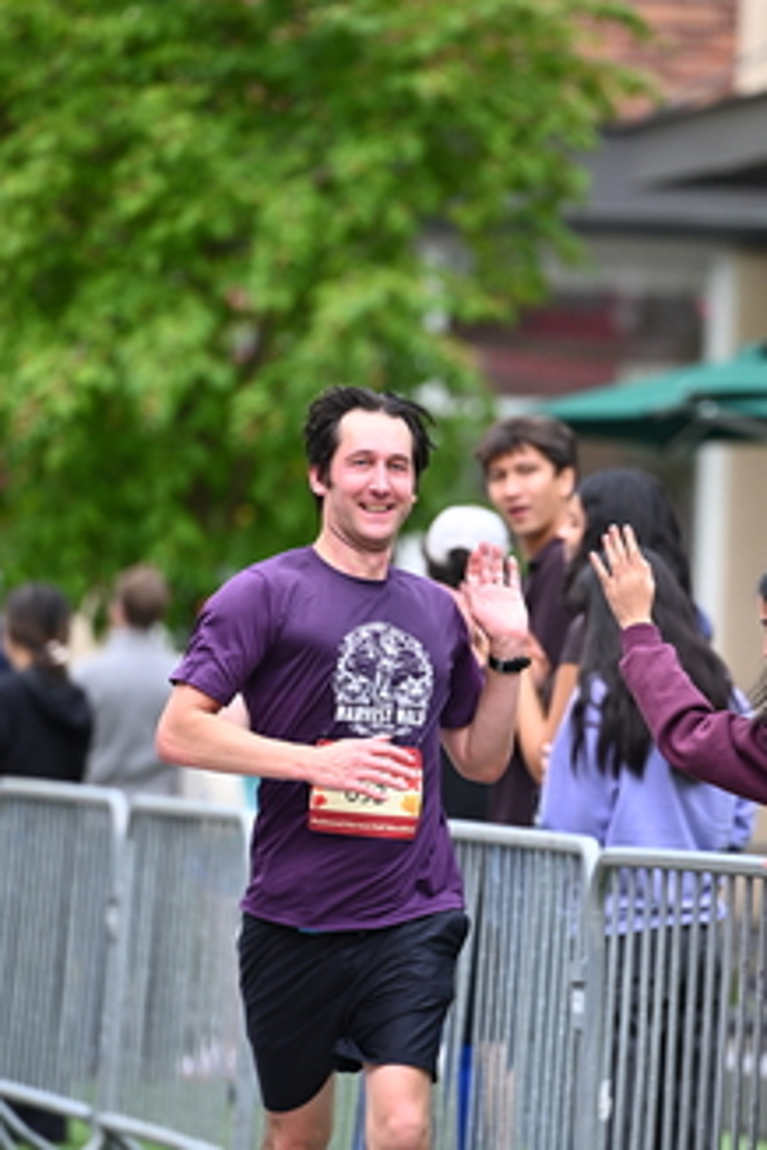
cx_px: 435
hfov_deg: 4.1
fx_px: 10737
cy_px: 577
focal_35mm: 336
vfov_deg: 6.1
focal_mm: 200
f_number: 2.8
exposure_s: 1/2000
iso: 1000
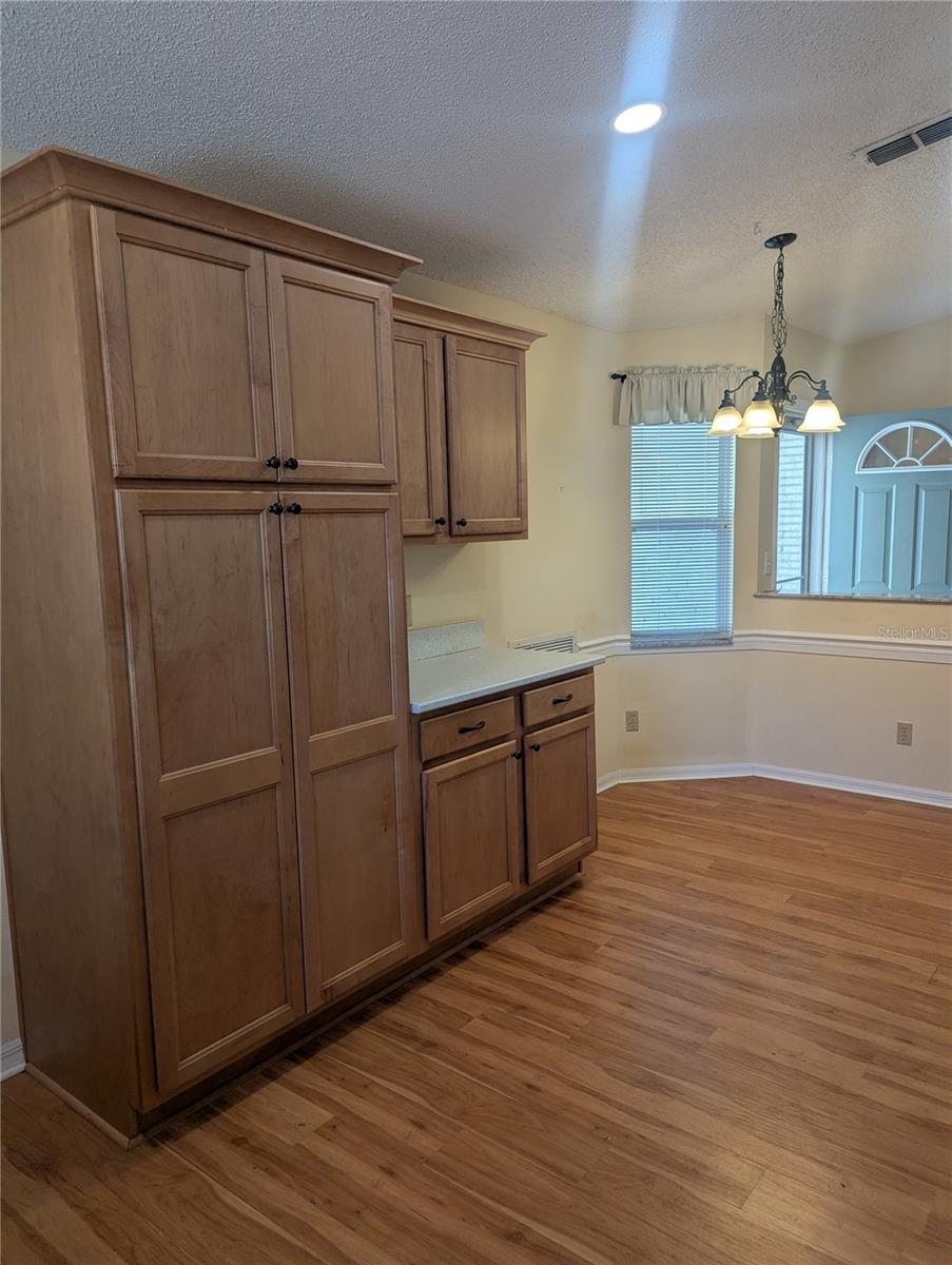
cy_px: 632
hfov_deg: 56.9
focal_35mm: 24
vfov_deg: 71.5
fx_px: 878
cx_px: 476
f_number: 1.85
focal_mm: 6.81
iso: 65
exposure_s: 1/120
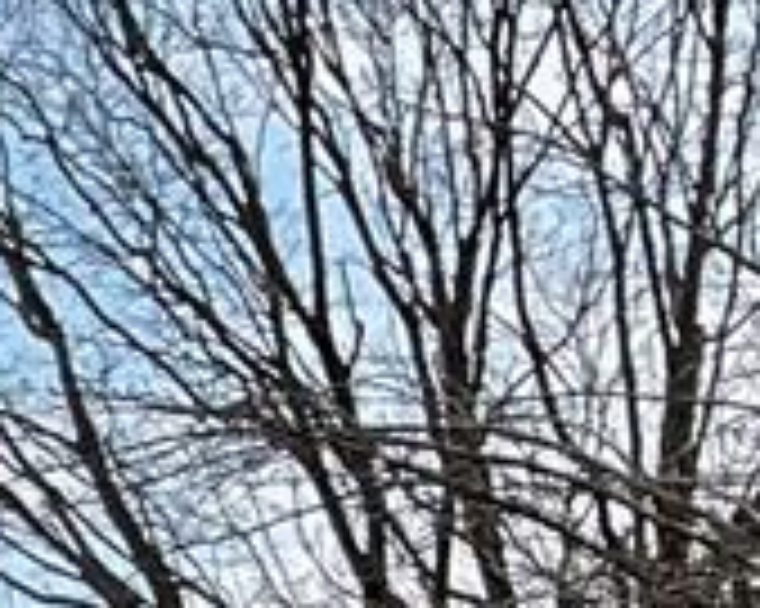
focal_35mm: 241
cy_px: 1838
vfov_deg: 5.9
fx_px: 5418
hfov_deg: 6.8
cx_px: -1934
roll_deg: -1.3
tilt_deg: -1.3
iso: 16
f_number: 1.8
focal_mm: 3
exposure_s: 1/551
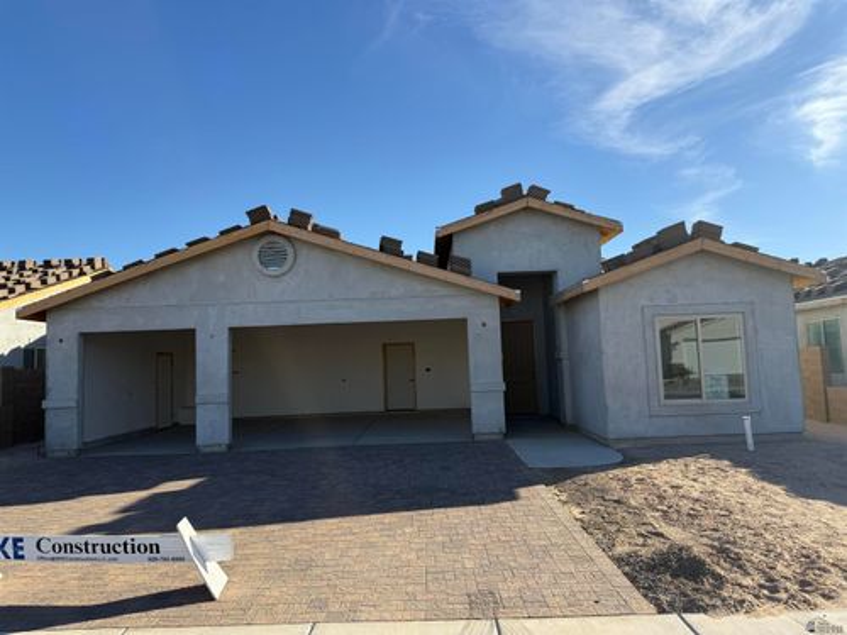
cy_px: 318
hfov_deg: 71.6
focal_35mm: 24
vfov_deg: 56.8
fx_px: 587
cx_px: 424
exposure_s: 1/3584
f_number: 1.78
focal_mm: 6.76
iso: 80
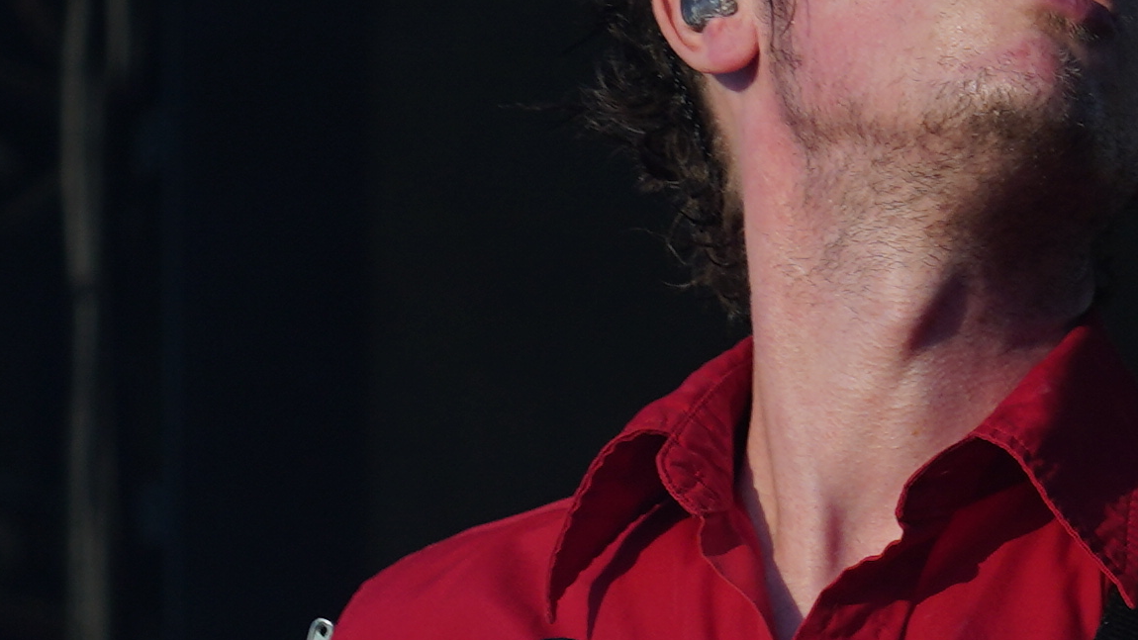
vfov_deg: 2.1
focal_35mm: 574
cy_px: 1168
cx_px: 1470
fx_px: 17321
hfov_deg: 3.8
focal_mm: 105
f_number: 7.1
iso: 100
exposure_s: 1/400
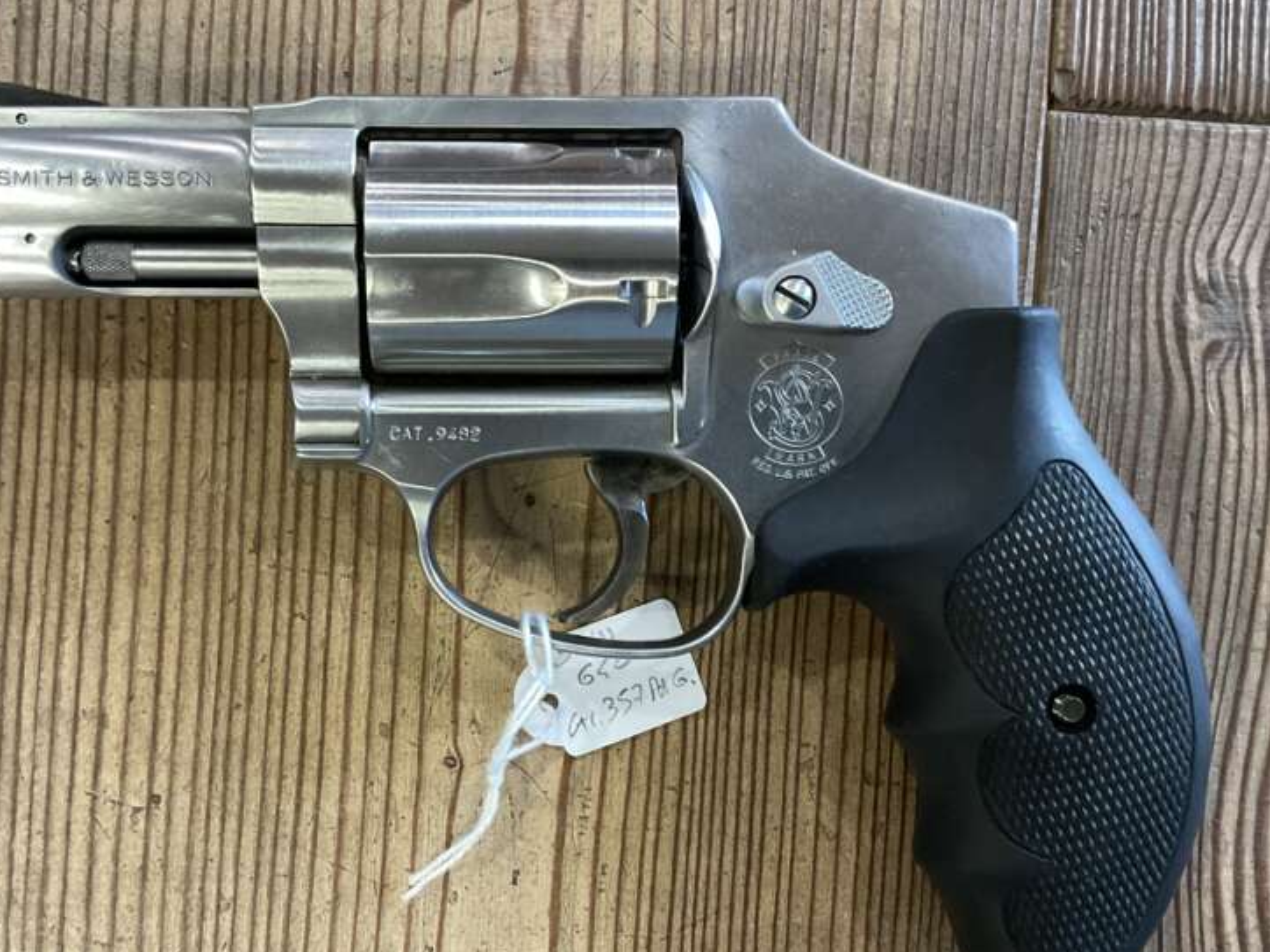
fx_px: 1504
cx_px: 577
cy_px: 524
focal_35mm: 41
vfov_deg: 35.1
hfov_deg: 45.7
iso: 200
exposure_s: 1/40
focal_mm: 3
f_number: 1.8
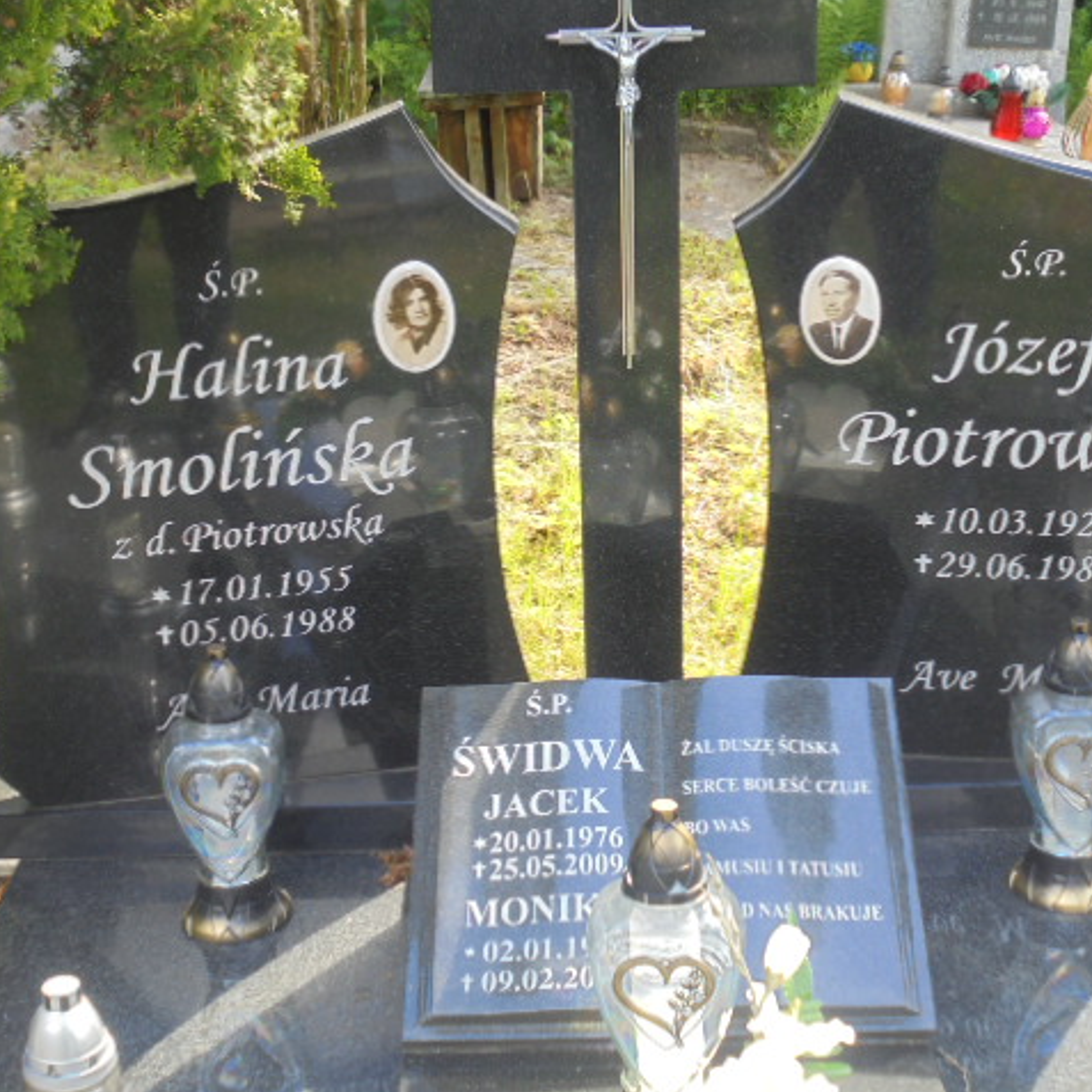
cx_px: 611
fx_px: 1820
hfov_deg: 33.4
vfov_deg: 33.4
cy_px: 545
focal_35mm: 51
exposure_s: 1/40
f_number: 4.5
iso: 100
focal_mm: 7.8
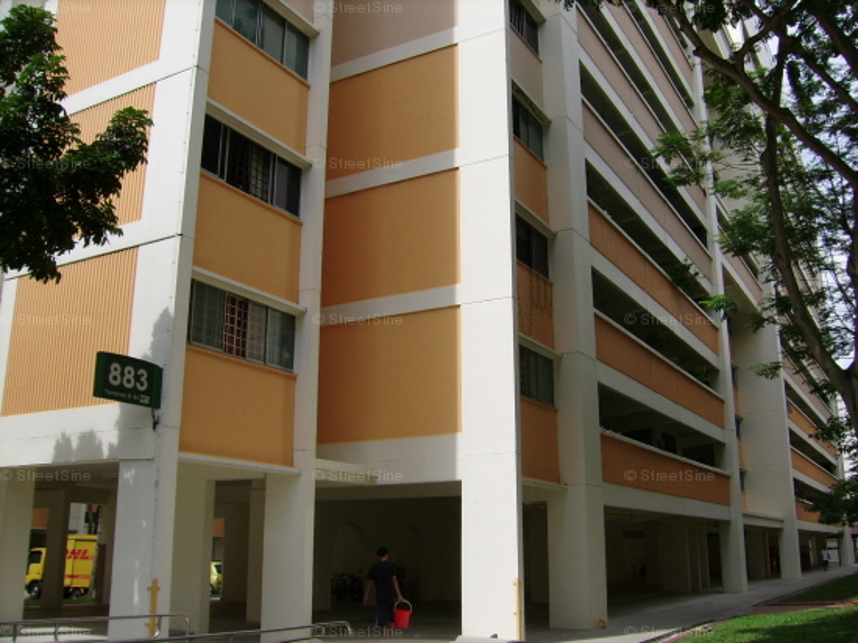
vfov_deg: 40.7
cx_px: 429
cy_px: 322
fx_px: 867
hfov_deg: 52.6
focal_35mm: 35
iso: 50
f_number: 5.8
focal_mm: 5.95
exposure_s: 1/648
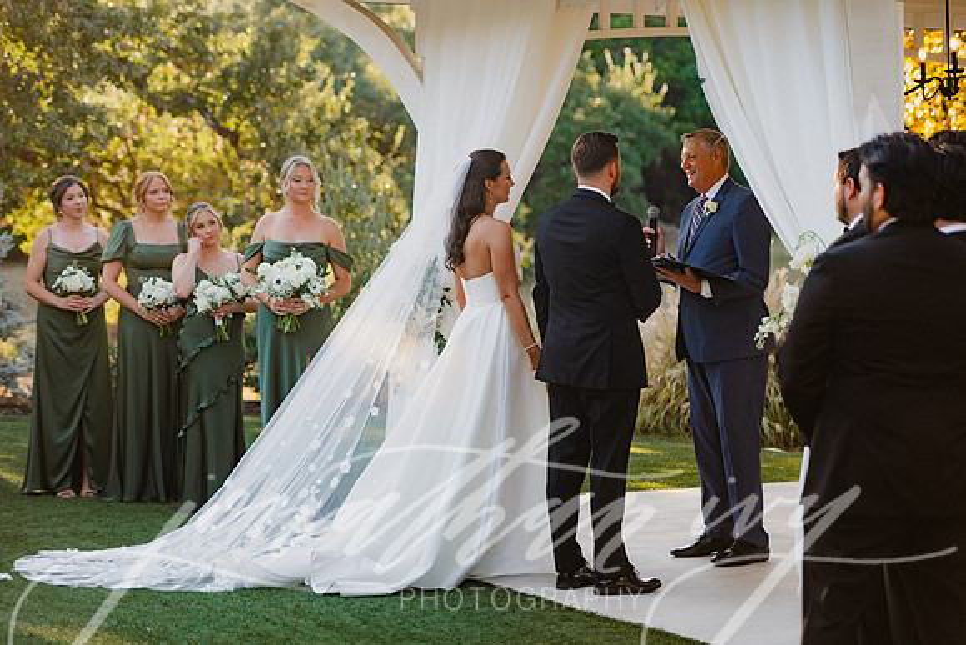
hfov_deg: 22.6
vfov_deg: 15.2
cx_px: 483
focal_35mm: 90
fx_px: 2415
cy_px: 322
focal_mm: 90
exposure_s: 1/640
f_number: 2.8
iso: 200
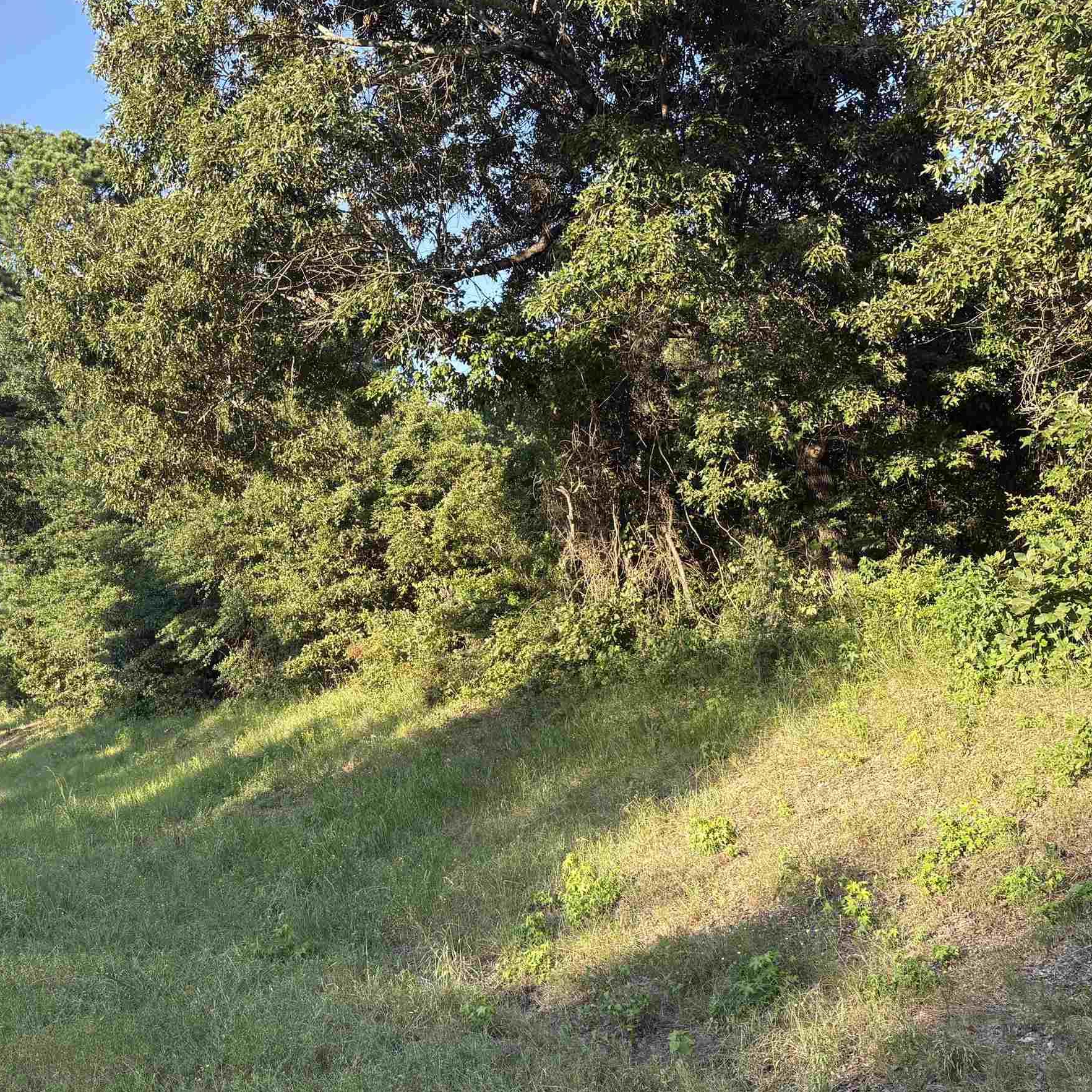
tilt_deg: +1.1
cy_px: 619
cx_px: 412
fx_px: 1428
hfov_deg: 41.6
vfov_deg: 41.8
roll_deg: +6.6
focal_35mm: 40
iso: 50
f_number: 1.6
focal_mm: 5.96
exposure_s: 1/810
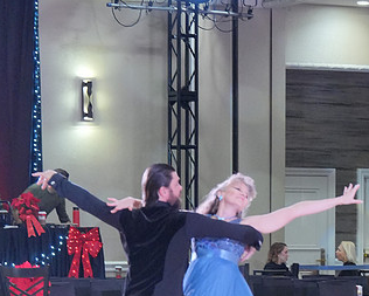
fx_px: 1977
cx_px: 185
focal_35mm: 181
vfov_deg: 8.5
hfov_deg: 10.7
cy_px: 338
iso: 4000
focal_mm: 70
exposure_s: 1/400
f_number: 4
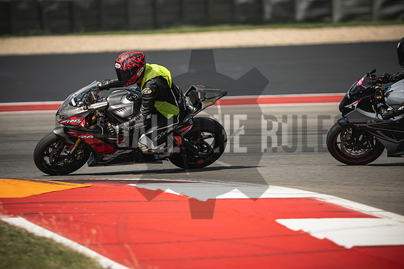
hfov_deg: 6.9
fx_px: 3367
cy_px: 134
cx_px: 202
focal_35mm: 300
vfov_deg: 4.6
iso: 320
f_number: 2
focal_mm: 200
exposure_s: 1/400
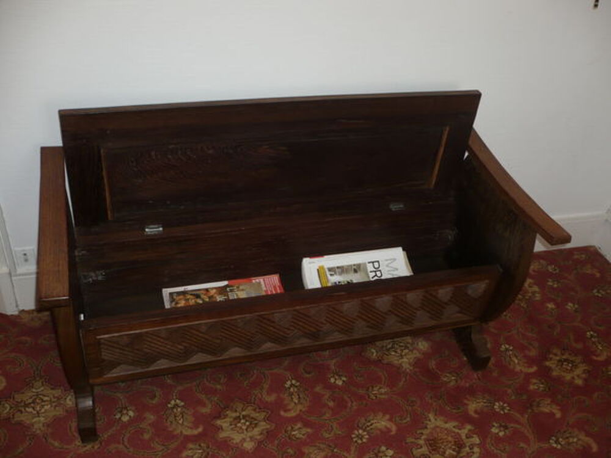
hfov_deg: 52.6
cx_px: 306
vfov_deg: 40.7
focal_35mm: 35
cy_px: 229
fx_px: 618
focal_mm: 5.8
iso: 100
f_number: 2.8
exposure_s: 1/30
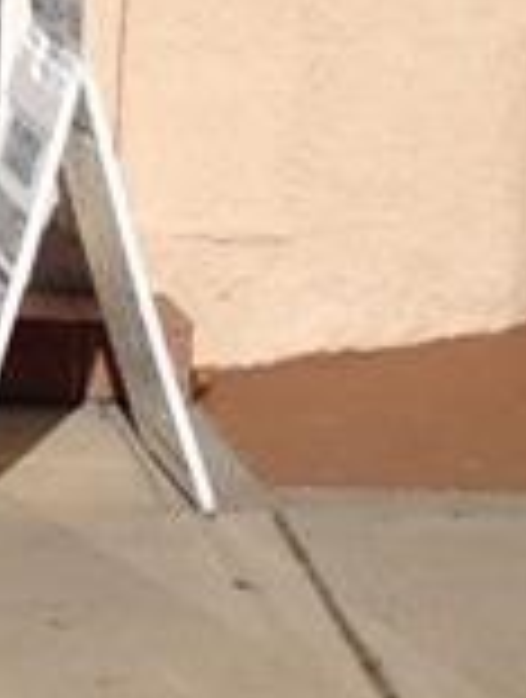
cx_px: -625
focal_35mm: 173
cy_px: -54
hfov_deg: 8.1
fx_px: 3491
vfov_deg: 11.3
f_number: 2.4
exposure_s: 1/4608
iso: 50
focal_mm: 4.28
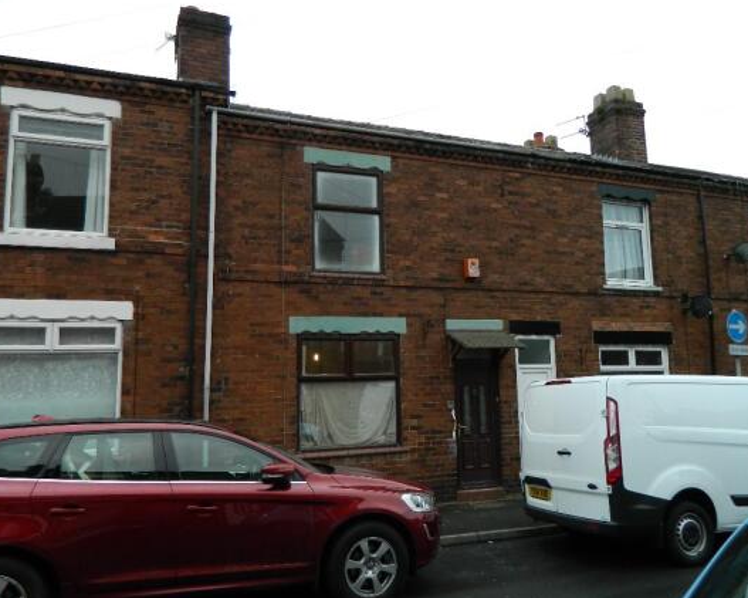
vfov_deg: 53.1
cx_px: 400
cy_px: 302
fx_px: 597
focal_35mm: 27
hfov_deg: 64.0
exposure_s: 1/125
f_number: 3.1
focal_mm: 4.5
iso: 80
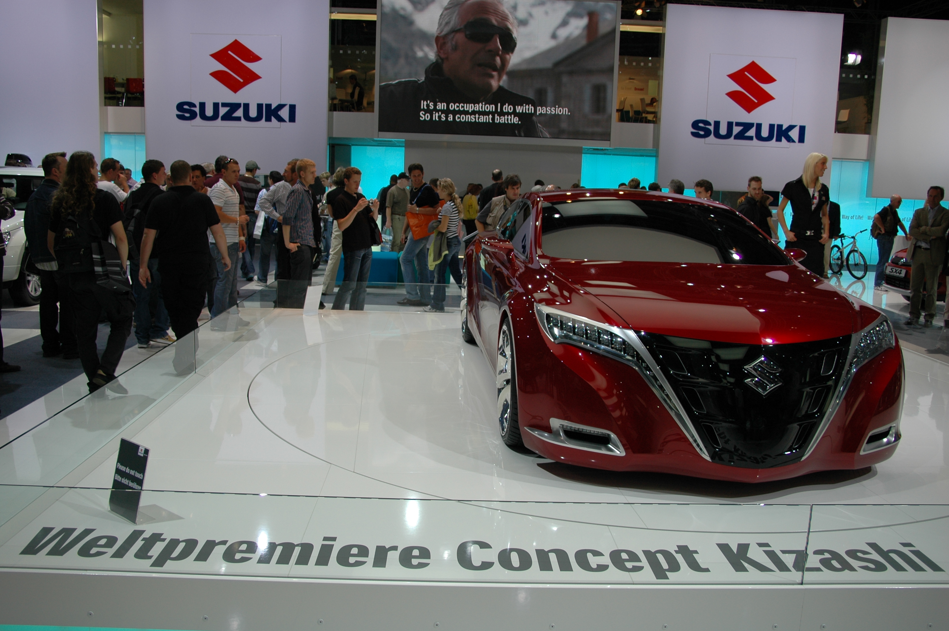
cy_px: 316
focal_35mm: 33
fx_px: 869
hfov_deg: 57.3
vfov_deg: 39.9
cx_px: 474
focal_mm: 22
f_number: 5.6
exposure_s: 1/125
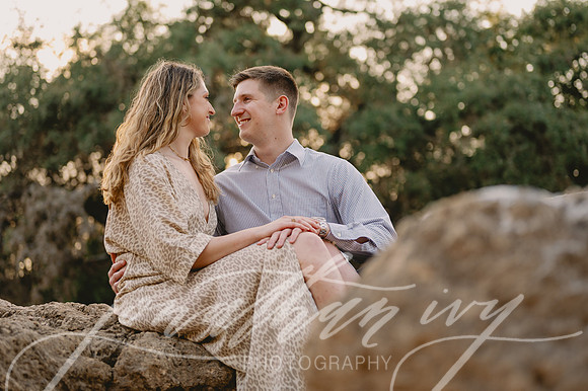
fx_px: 931
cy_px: 168
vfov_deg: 23.7
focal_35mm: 57
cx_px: 294
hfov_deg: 35.1
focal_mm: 50
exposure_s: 1/320
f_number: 2
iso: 100
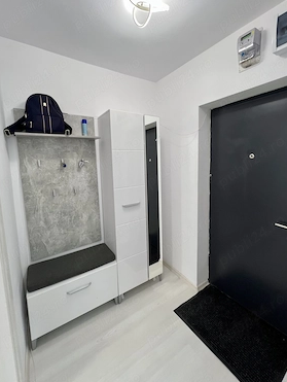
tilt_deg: -6.9
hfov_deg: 85.8
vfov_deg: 101.9
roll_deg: +1.2
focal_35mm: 14
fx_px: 154
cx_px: 143
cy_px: 179
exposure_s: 1/100
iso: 100
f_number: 1.8
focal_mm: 1.57
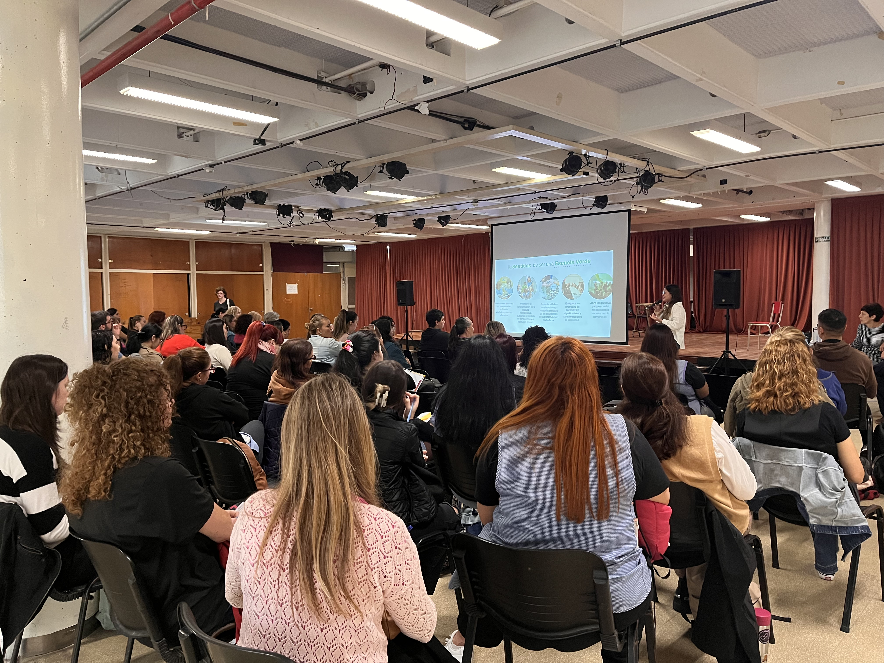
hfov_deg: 67.3
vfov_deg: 53.1
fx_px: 664
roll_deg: +2.0
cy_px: 332
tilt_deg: -4.8
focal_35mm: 26
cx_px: 442
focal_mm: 5.1
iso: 500
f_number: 1.6
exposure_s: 1/50
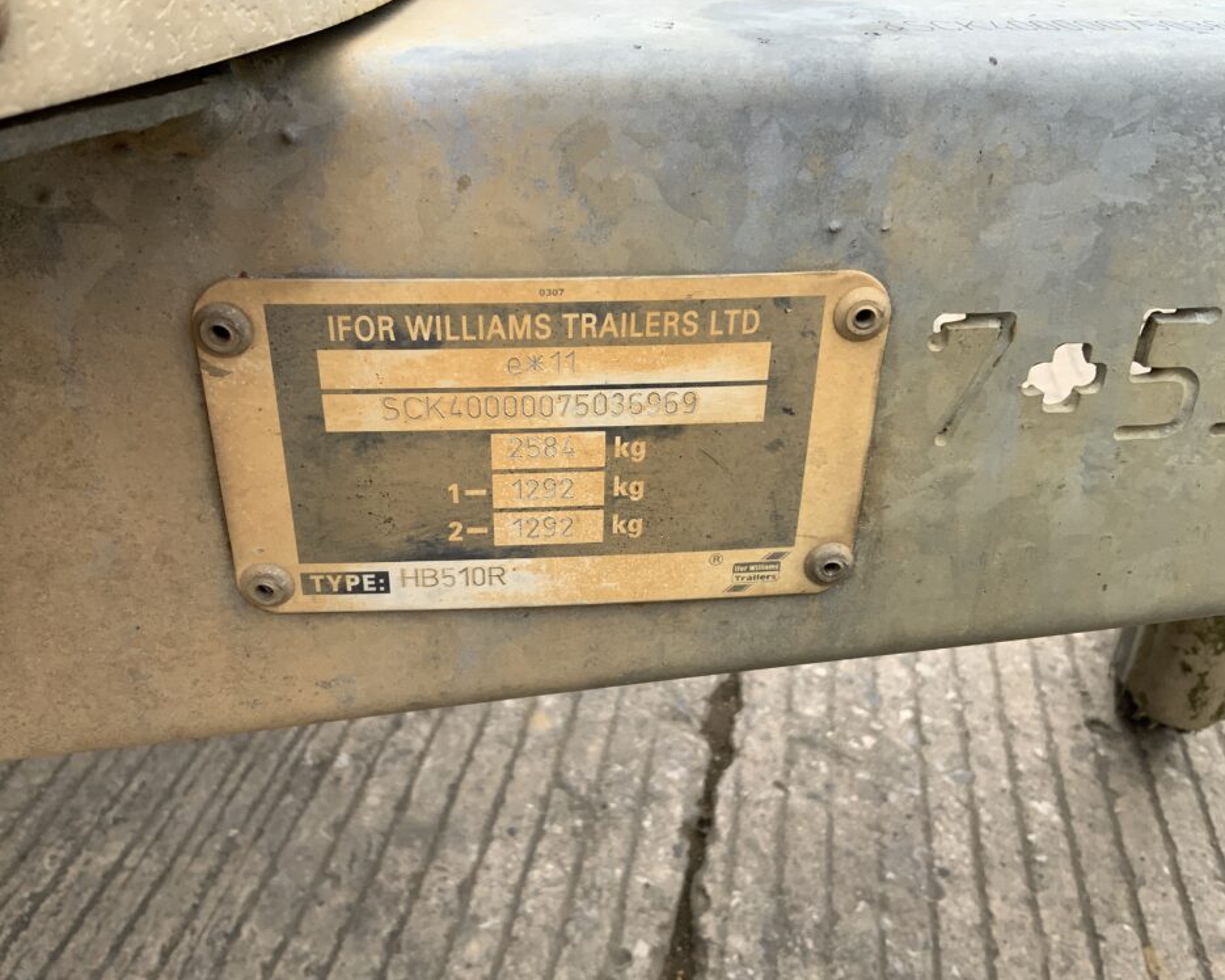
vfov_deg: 47.1
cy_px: 478
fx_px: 1124
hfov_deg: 57.2
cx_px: 587
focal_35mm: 31
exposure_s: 1/419
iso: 16
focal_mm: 3
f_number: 1.8
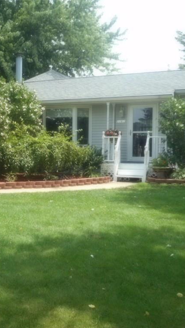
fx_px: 436
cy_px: 166
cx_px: 9
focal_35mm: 50
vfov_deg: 41.3
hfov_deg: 23.2
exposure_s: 1/160
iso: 80
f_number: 4.2
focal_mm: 6
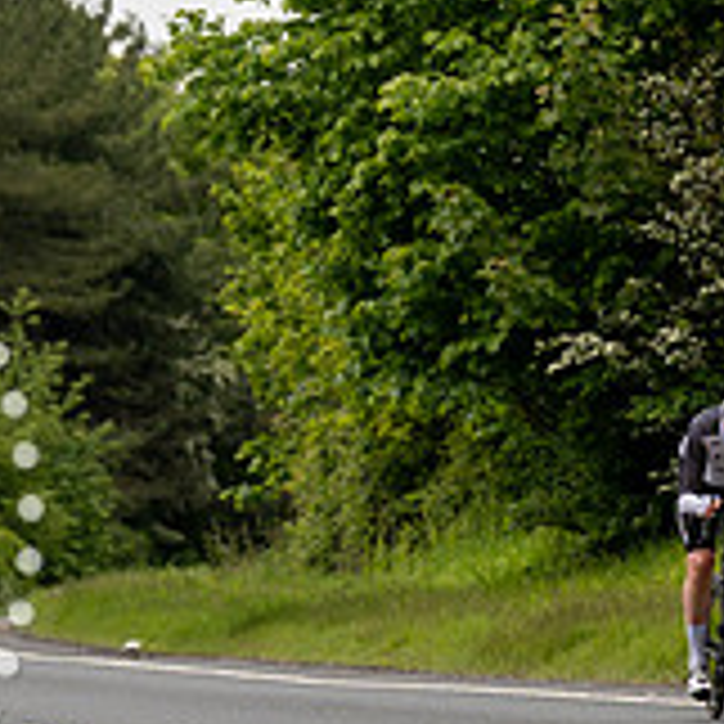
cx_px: 726
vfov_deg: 3.1
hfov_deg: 3.1
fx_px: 13322
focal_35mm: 563
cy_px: 458
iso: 320
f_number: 3.5
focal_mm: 130
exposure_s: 1/1000
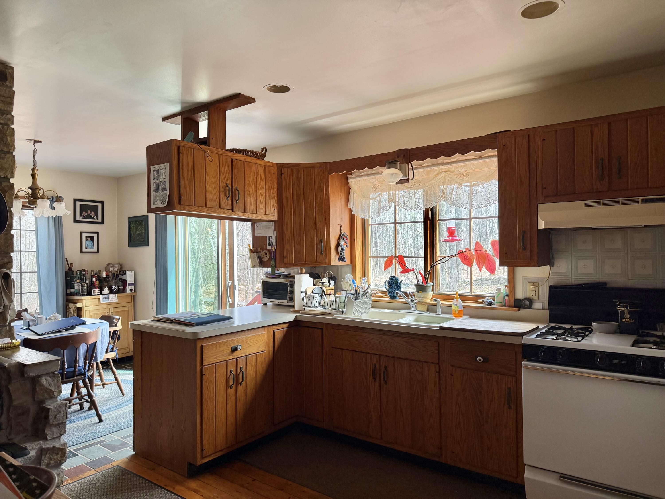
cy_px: 250
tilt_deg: -0.5
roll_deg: +1.4
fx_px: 461
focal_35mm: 24
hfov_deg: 71.6
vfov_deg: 56.8
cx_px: 332
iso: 160
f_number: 1.78
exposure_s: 1/121
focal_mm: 6.76
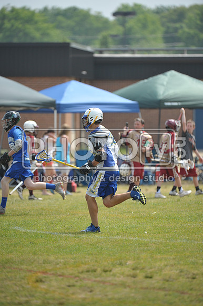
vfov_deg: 6.7
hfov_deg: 4.4
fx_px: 2625
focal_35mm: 310
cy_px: 153
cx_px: 102
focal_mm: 310
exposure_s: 1/2500
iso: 640
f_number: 4
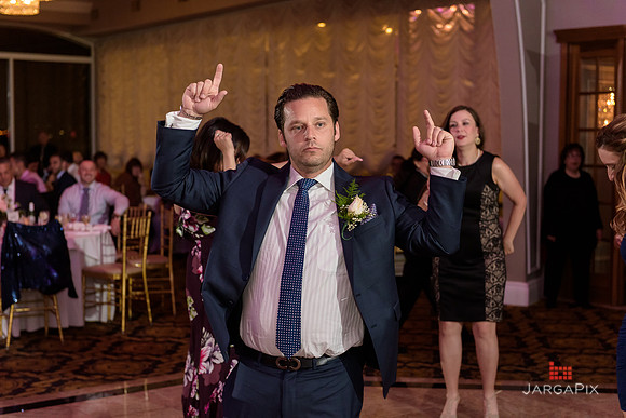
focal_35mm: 60
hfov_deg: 33.4
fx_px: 1044
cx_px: 313
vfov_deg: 22.6
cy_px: 209
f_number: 3.2
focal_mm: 60
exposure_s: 1/125
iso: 1600
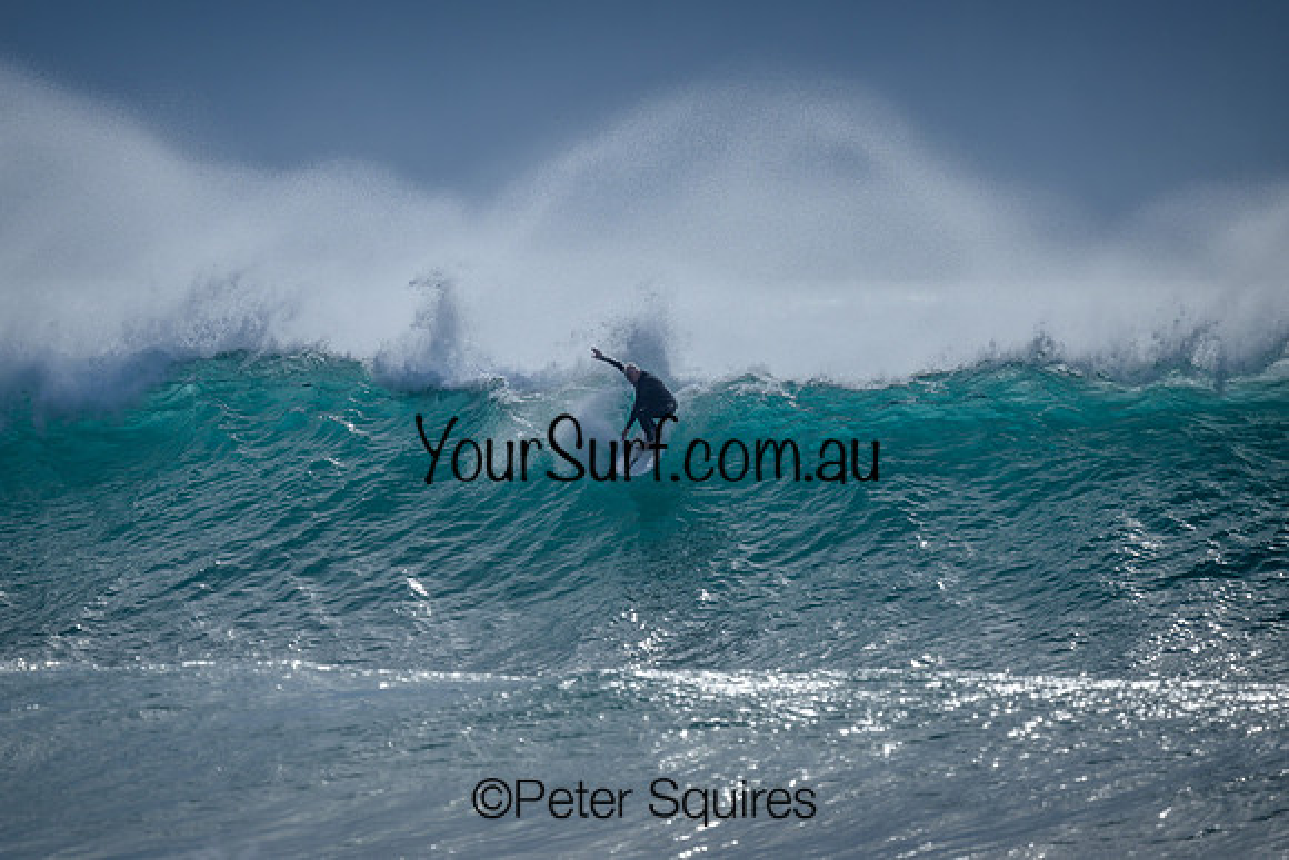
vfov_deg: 1.7
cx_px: 644
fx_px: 28650
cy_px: 430
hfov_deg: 2.6
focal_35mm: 800
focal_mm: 800
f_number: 6.3
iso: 125
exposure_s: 1/2000
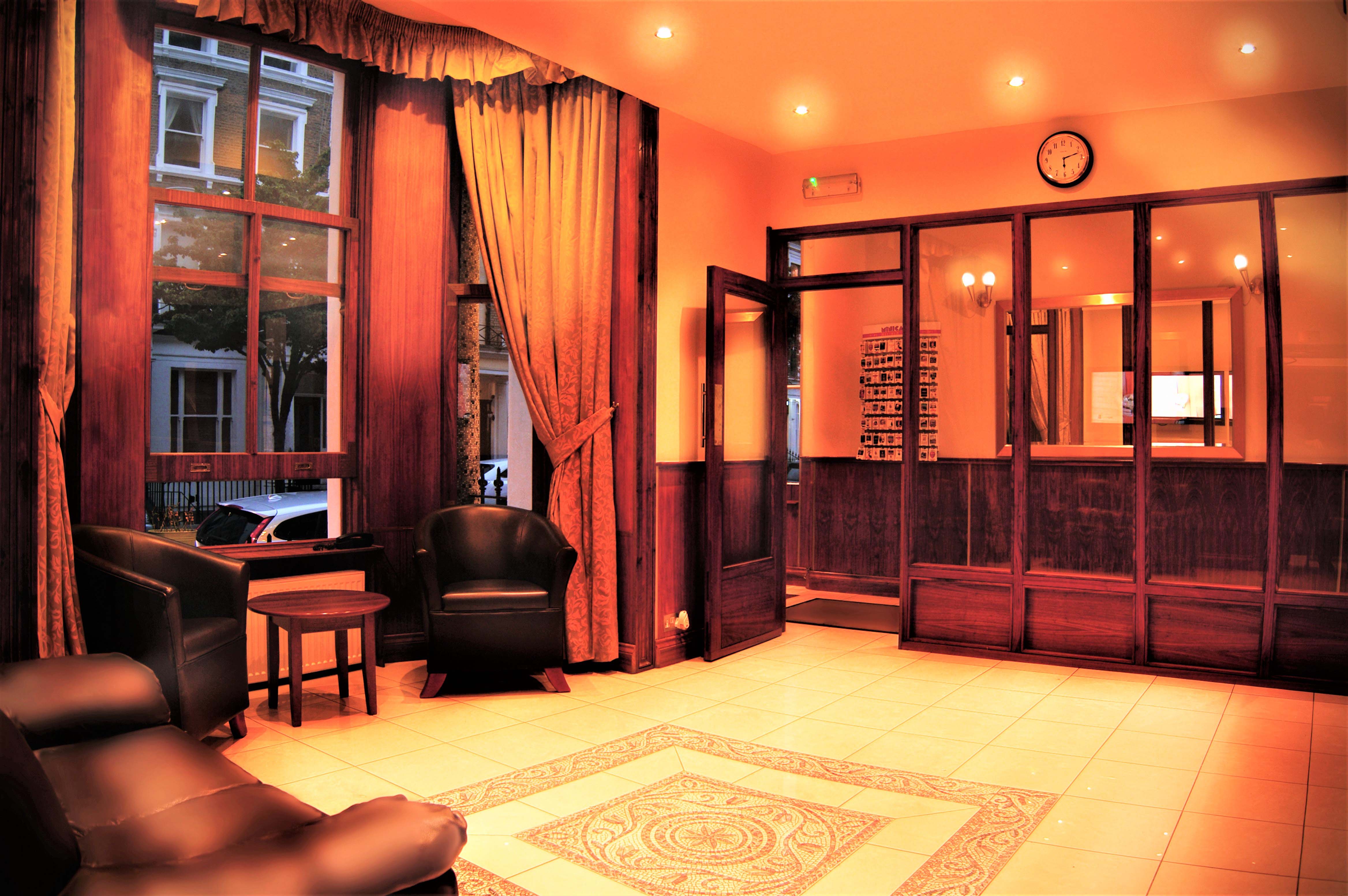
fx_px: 673
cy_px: 448
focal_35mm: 18
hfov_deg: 90.1
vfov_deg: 67.3
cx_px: 674
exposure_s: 1/8
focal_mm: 12
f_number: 4
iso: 400
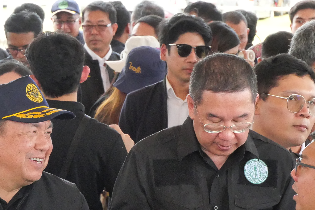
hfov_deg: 6.7
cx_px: -34
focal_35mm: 307
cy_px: 243
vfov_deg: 4.5
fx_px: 2688
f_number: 8
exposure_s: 1/500
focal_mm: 60
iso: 3200
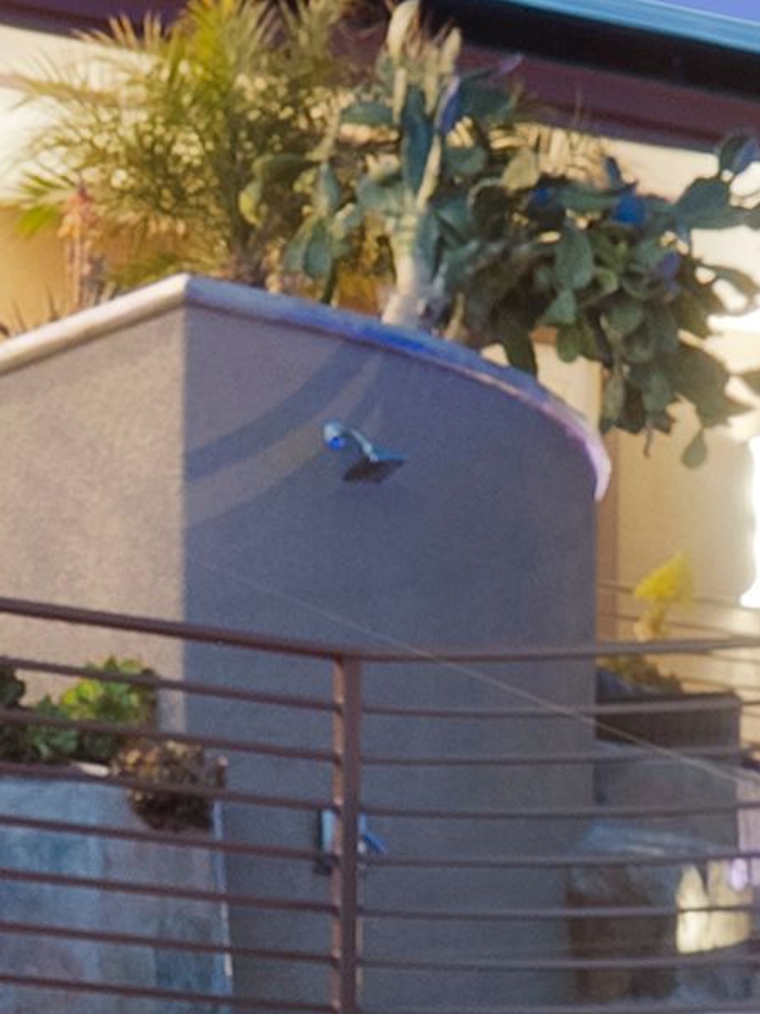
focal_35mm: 177
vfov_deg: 10.5
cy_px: 1801
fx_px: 5183
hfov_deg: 8.2
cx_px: -325
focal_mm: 26
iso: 640
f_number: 11
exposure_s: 30
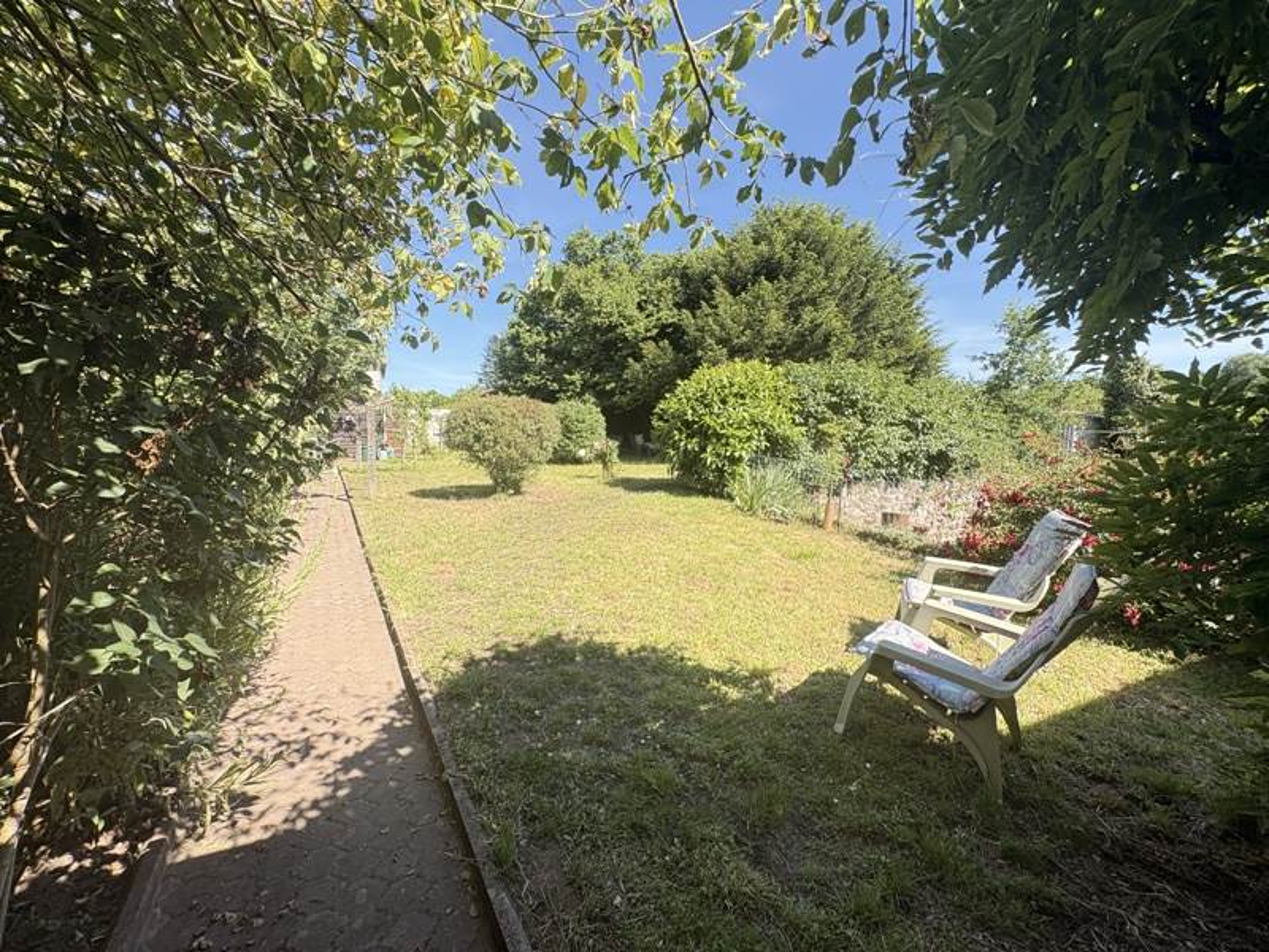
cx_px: 634
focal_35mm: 14
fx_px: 513
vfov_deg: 85.7
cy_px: 476
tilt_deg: -3.6
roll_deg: +0.7
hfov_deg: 102.1
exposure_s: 1/344
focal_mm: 2.22
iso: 40
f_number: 2.2
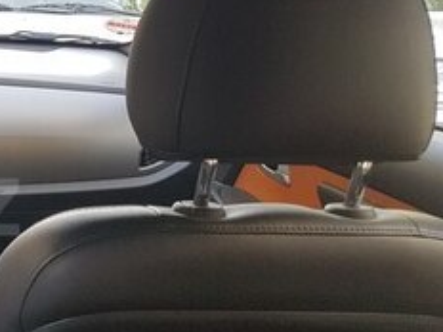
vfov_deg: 19.9
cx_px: -176
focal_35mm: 74
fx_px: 947
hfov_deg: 22.6
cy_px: 207
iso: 64
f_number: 1.7
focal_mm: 4.2
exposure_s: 1/100
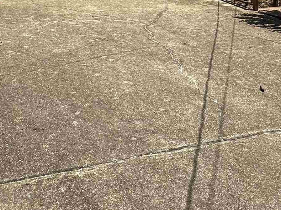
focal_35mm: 48
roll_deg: -1.0
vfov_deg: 26.6
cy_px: -46
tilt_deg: -0.2
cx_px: 178
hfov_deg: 39.4
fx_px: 390
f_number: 2.2
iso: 50
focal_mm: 2.22
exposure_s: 1/1531
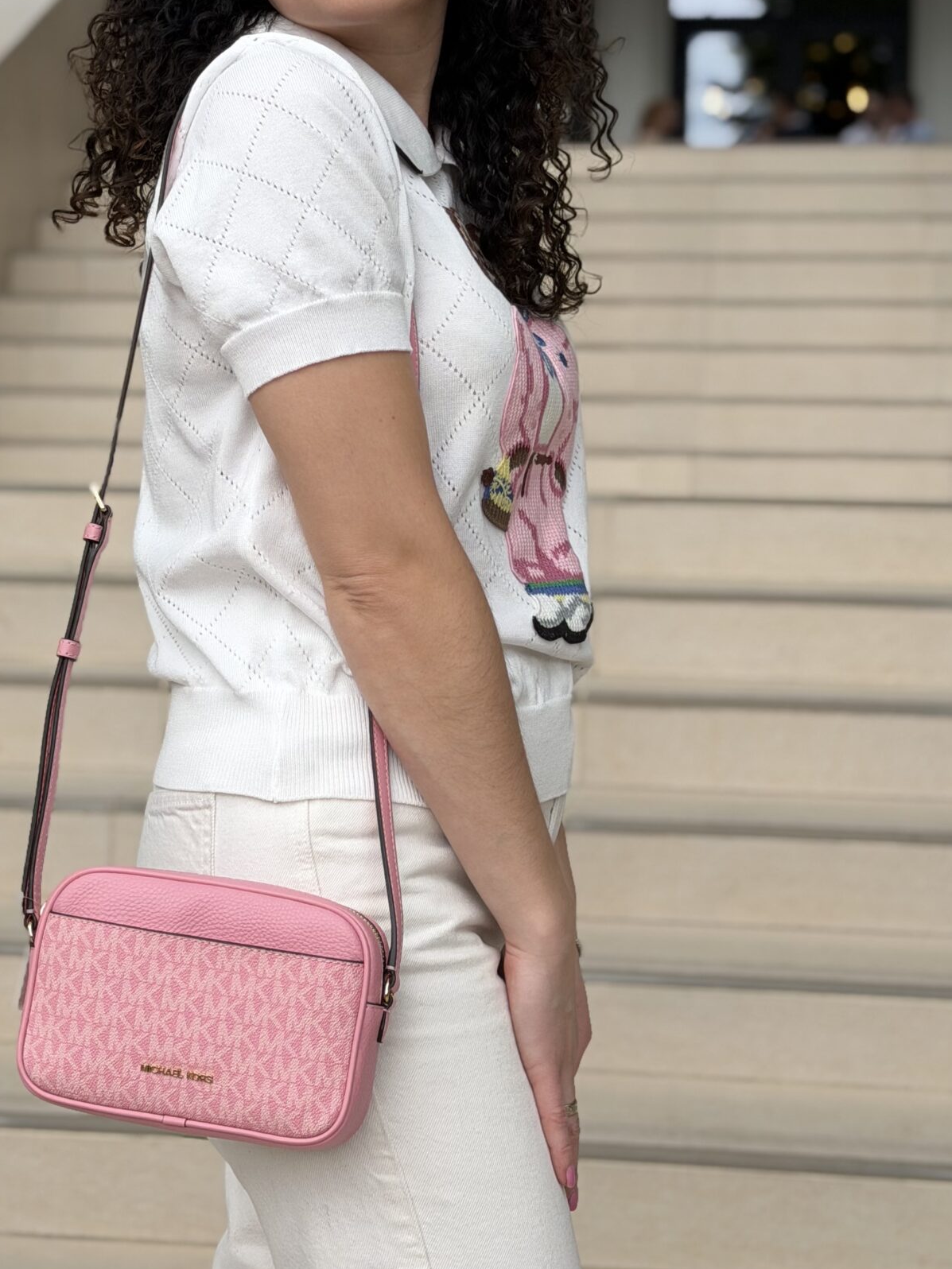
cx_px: 350
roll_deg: -1.6
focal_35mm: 77
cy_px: 478
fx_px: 2824
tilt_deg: +0.5
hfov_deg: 19.1
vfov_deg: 25.3
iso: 64
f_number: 1.78
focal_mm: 6.76
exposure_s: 1/1543
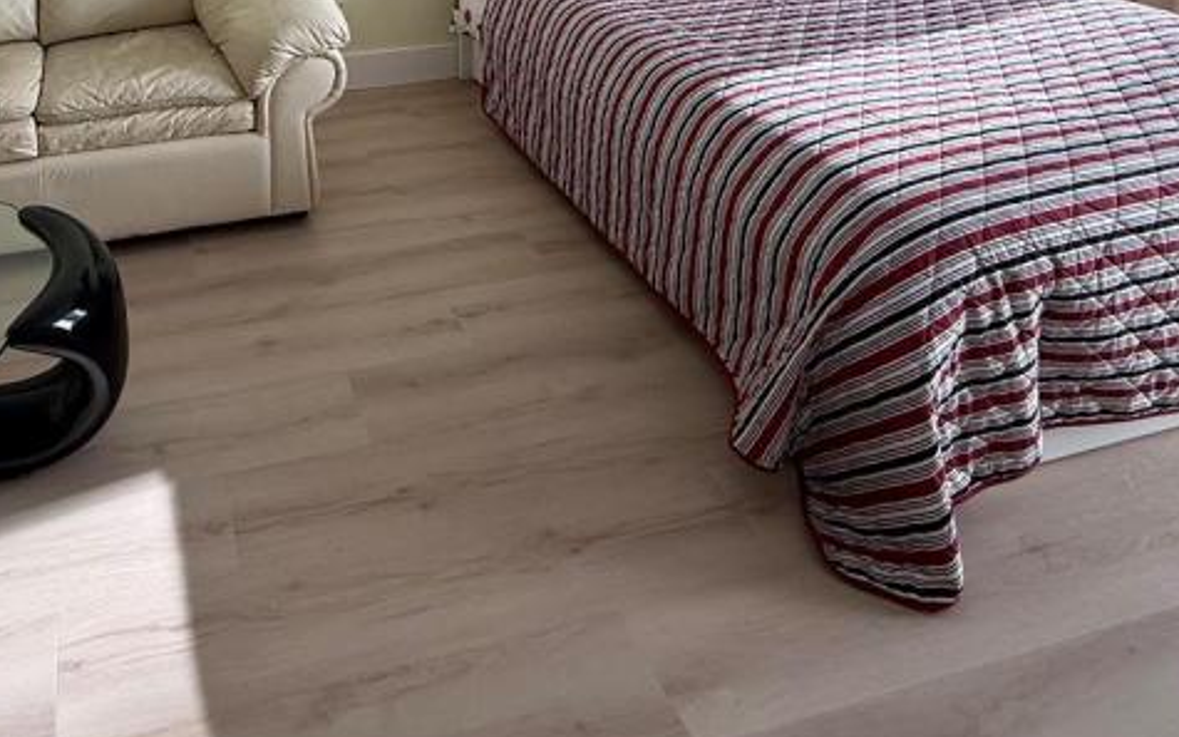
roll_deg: +1.6
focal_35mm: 30
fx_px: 964
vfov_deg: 35.6
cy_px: -79
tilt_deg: -12.9
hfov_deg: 60.2
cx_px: 328
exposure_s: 1/99
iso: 80
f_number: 2.2
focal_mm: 2.22
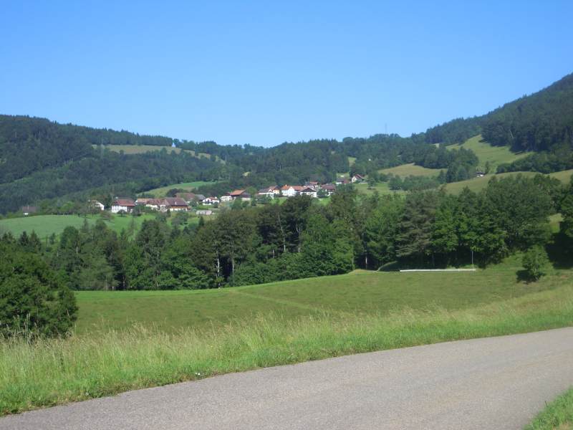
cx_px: 286
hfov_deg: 30.7
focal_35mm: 63
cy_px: 215
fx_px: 1043
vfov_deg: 23.3
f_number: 4
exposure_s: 1/800
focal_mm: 11.2
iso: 100
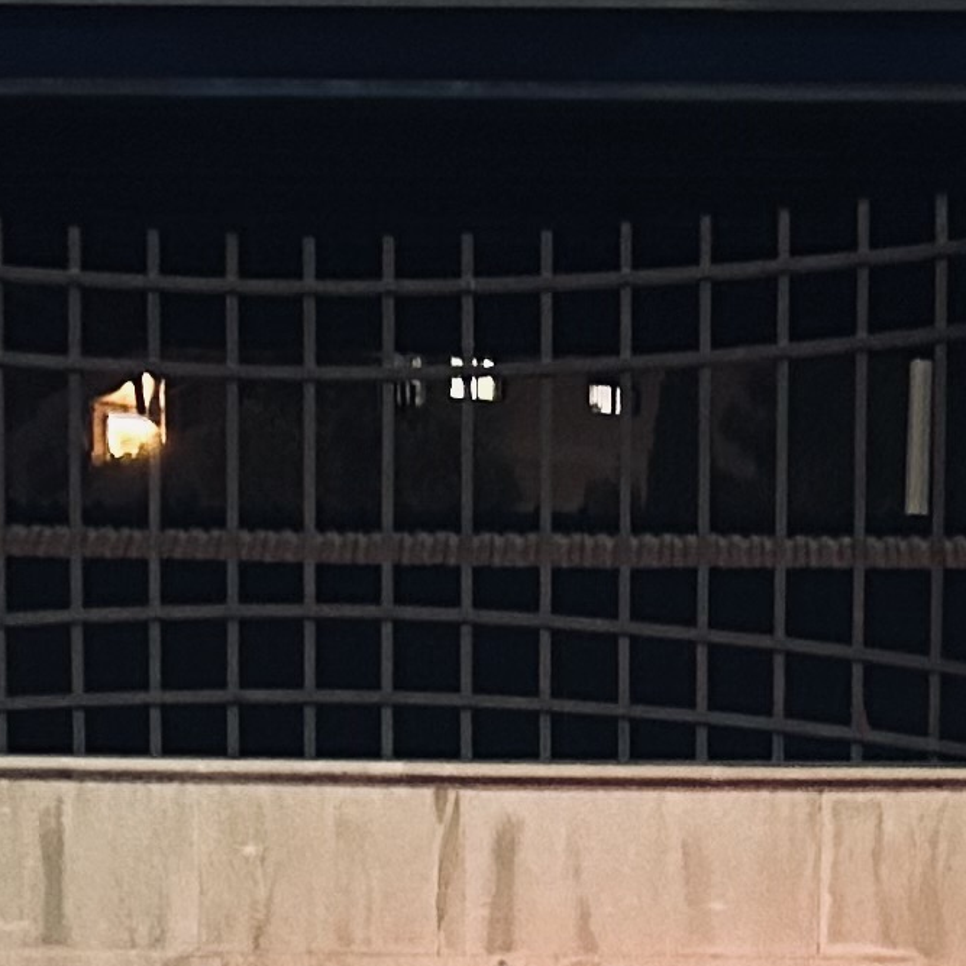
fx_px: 4389
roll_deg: -0.4
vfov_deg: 11.5
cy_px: 1822
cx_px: 676
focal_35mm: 139
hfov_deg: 12.5
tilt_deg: -6.6
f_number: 1.5
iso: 640
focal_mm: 5.7
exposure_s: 1/25
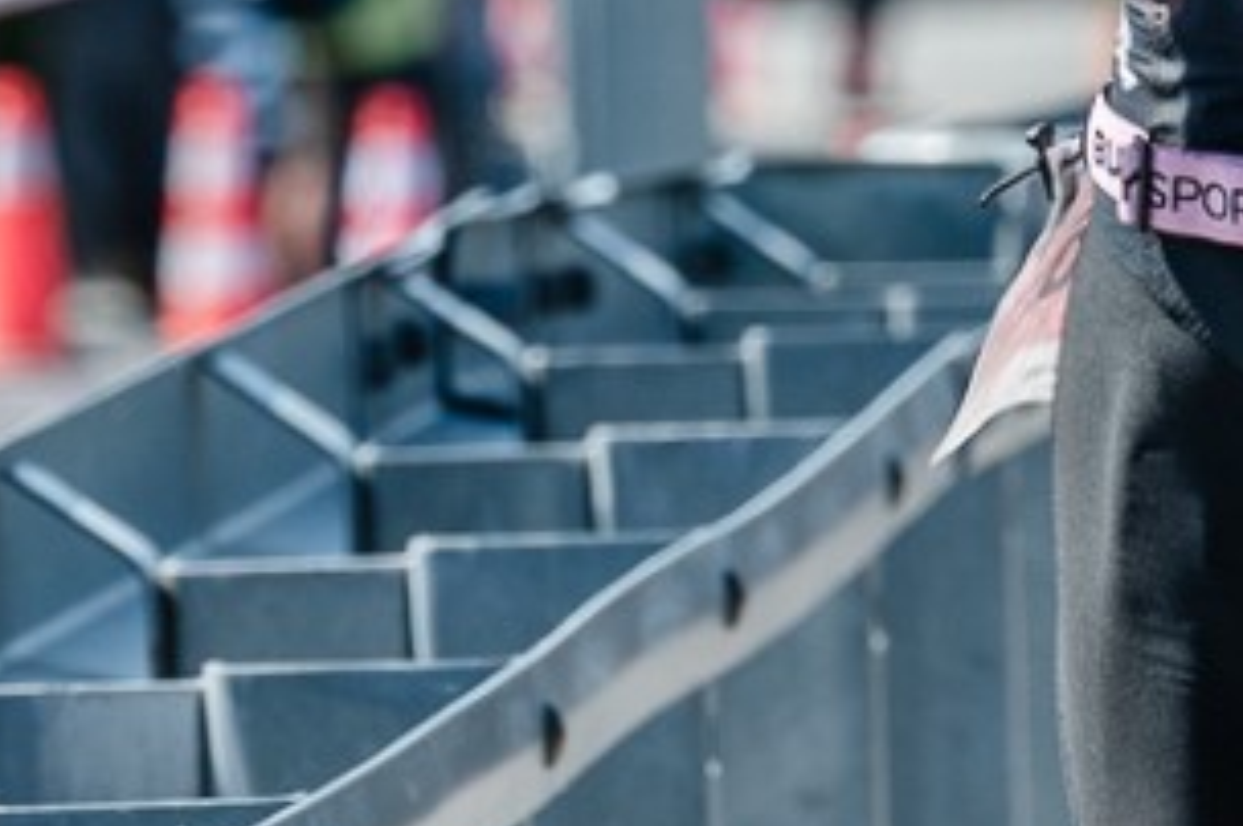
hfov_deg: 2.4
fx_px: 29972
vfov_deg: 1.6
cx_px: 1296
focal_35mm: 869
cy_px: 368
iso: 125
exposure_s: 1/1000
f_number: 4.5
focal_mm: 135
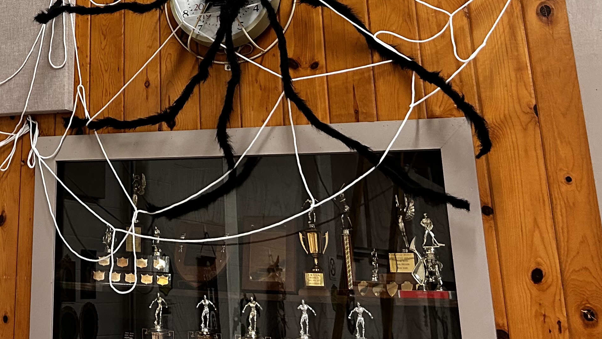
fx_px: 958
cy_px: -85
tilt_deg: +21.0
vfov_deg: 18.8
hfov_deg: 32.5
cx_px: 23
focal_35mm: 60
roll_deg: -2.3
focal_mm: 5.7
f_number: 1.5
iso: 200
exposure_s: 1/60
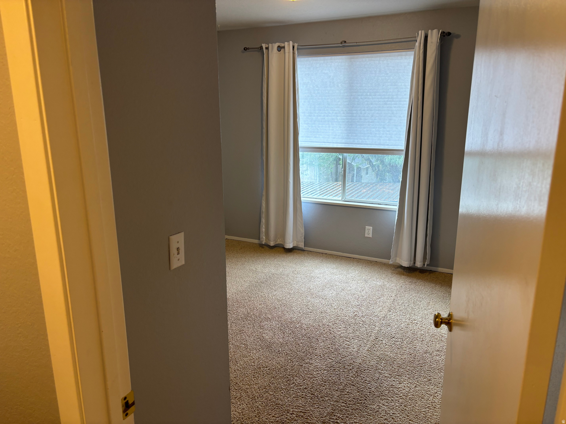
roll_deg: -0.1
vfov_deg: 53.1
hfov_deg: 67.3
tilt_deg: -13.8
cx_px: 283
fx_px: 425
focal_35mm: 26
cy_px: 212
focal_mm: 5.96
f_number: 1.6
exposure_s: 1/60
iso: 64
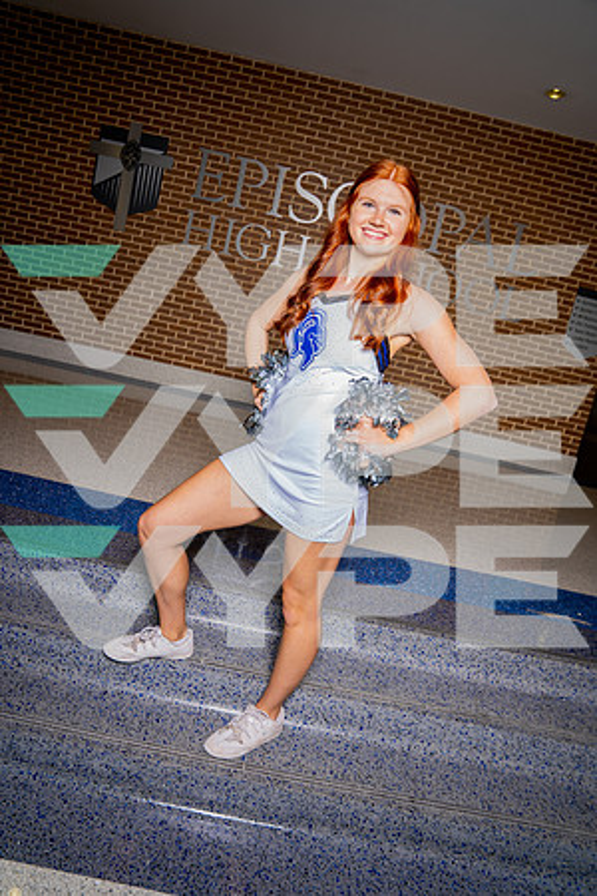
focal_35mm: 25
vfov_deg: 71.5
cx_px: 298
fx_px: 622
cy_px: 448
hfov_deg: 51.3
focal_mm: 25
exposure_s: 1/250
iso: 200
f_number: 5.6
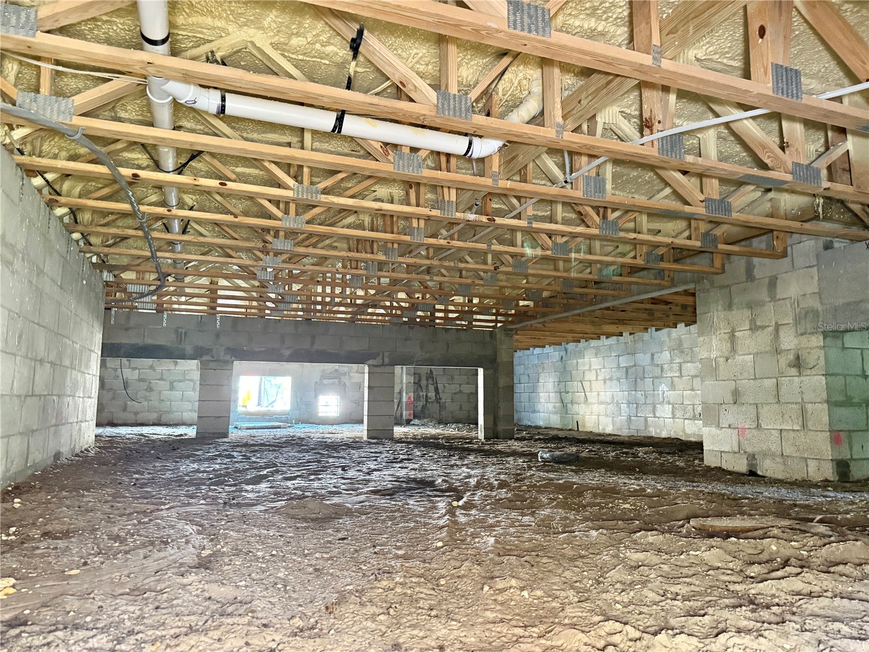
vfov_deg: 56.8
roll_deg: -0.6
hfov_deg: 71.6
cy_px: 326
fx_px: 602
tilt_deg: +7.9
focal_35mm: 24
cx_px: 434
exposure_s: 1/40
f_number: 1.78
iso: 1000
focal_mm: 6.76
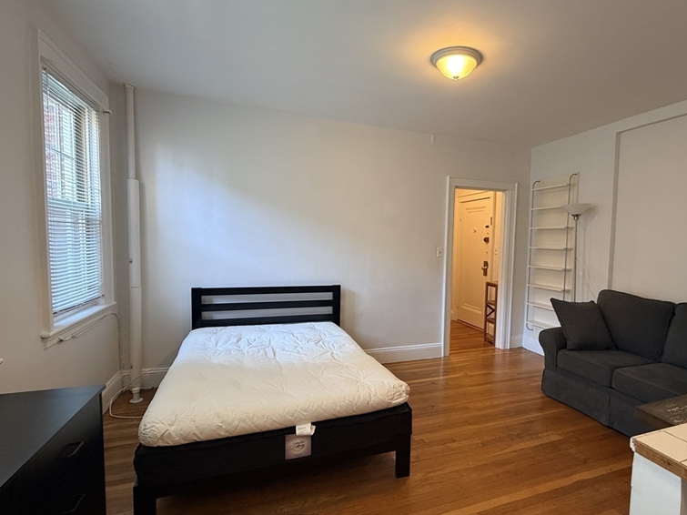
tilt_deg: -4.9
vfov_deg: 68.6
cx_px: 408
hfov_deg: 83.8
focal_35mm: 19
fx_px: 377
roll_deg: -0.4
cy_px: 268
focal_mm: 2.22
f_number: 2.2
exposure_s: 1/60
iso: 200
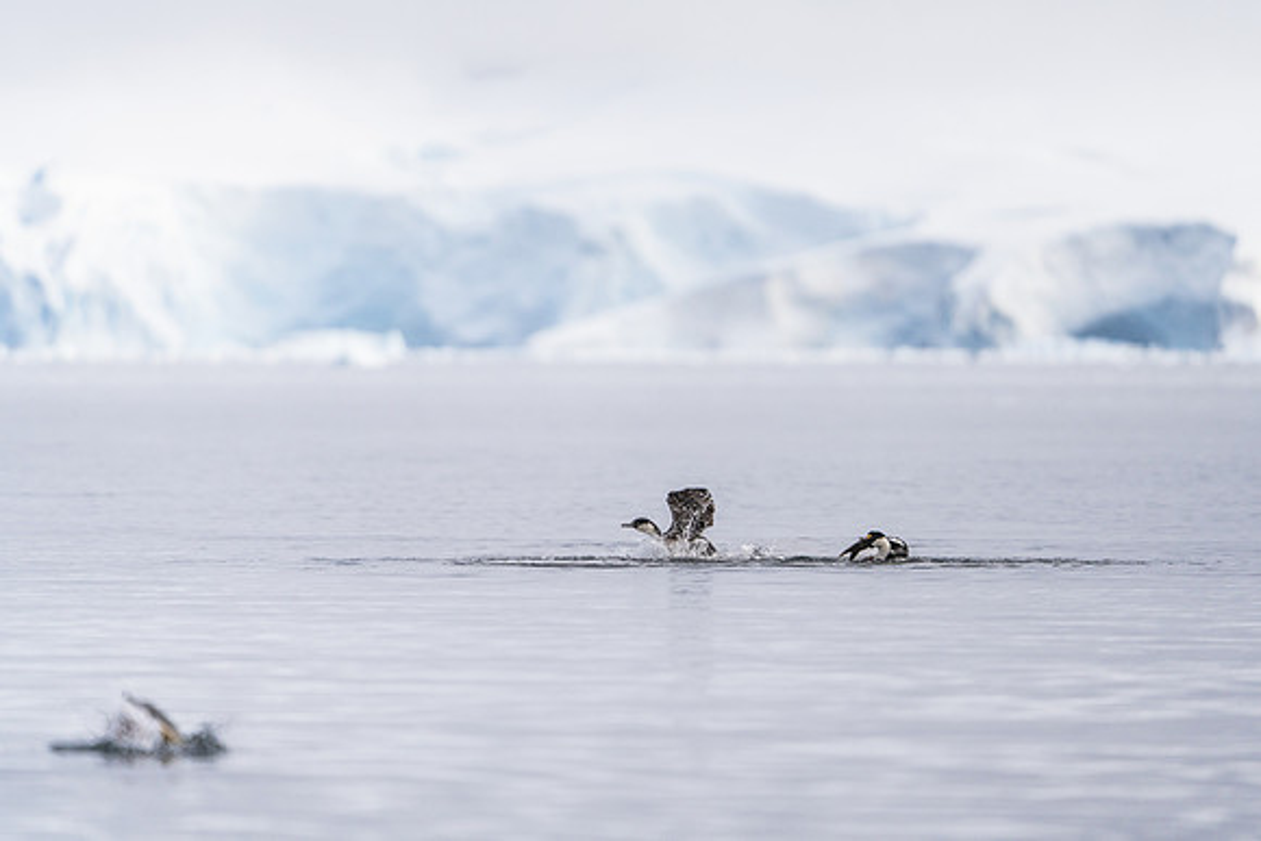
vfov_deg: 2.2
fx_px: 21606
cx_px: 645
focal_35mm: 617
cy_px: 432
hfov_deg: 3.3
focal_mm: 600
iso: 400
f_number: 6.3
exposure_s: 1/4000
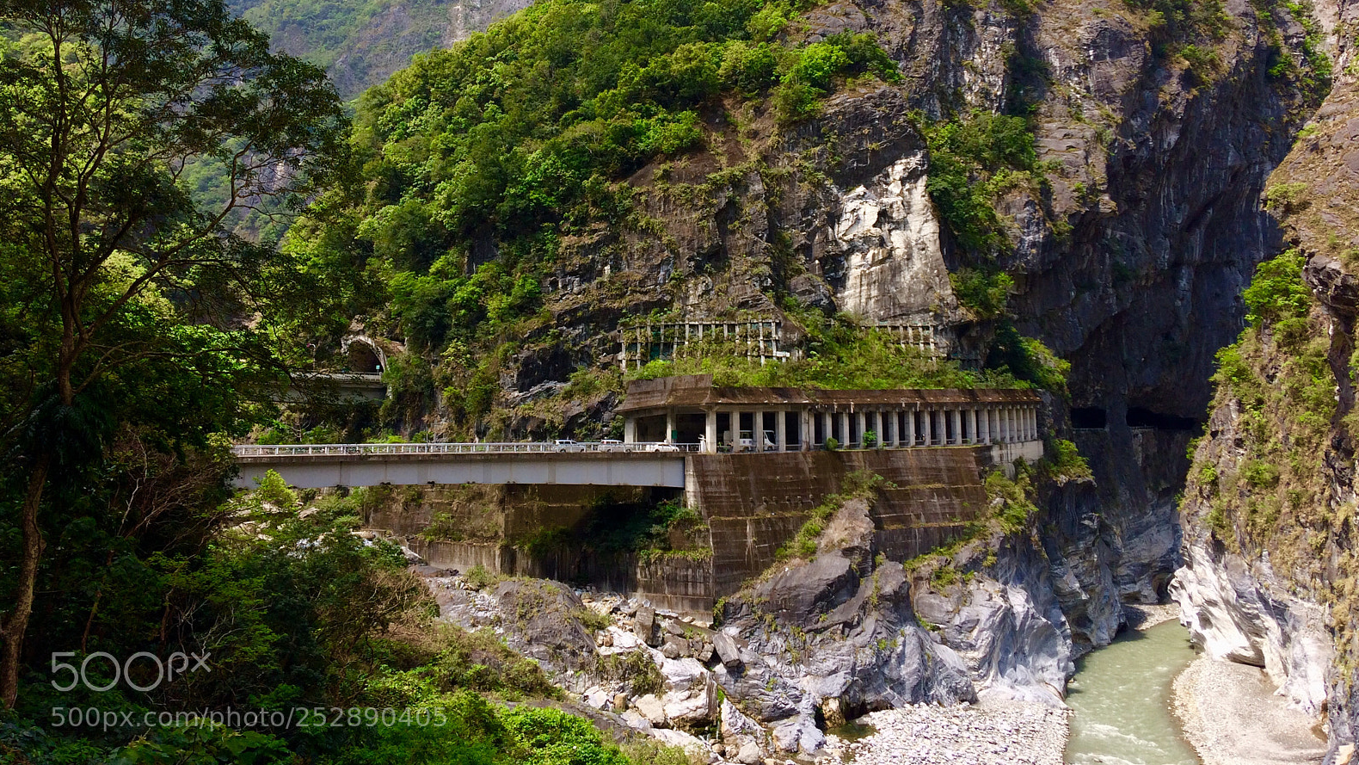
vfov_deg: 36.4
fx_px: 1153
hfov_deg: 61.0
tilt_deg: +6.7
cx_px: 686
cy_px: 268
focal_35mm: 32
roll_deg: +1.6
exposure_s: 1/695
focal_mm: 4.15
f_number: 2.2
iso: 32
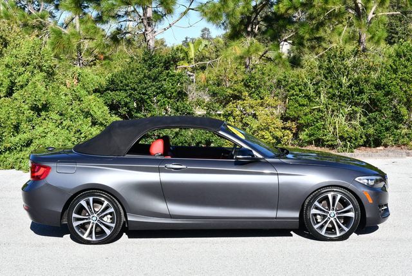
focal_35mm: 70
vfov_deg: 19.5
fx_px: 802
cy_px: 138
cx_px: 206
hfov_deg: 28.8
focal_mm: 35
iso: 160
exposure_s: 1/250
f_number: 8
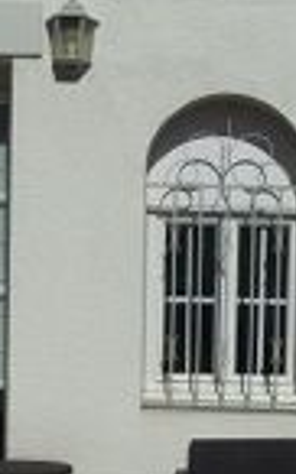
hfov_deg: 14.9
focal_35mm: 87
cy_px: 347
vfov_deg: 23.6
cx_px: 224
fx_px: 1125
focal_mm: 4.1
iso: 80
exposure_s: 1/1000
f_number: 6.3
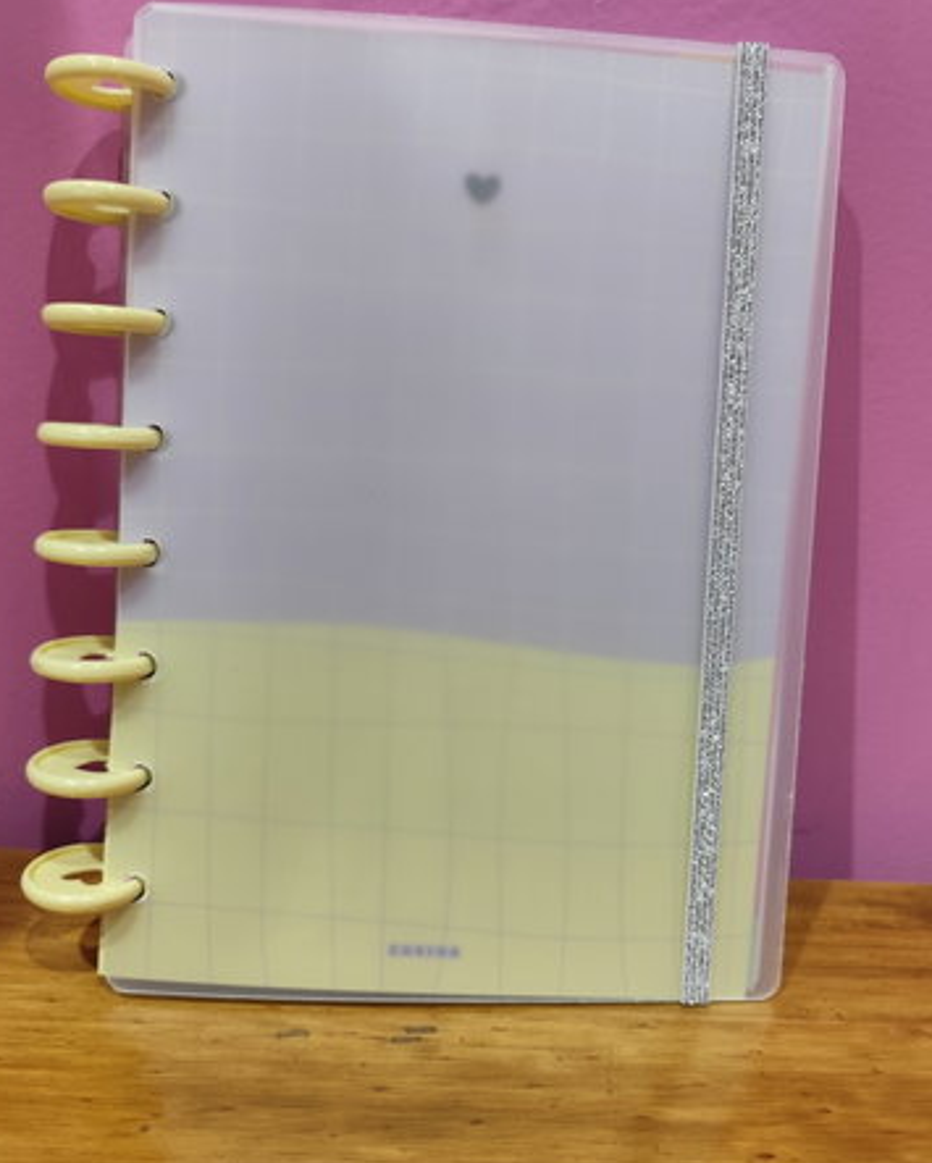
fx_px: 930
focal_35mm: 27
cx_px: 449
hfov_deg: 53.2
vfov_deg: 64.0
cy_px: 574
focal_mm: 6.19
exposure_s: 1/100
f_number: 1.65
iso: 1000
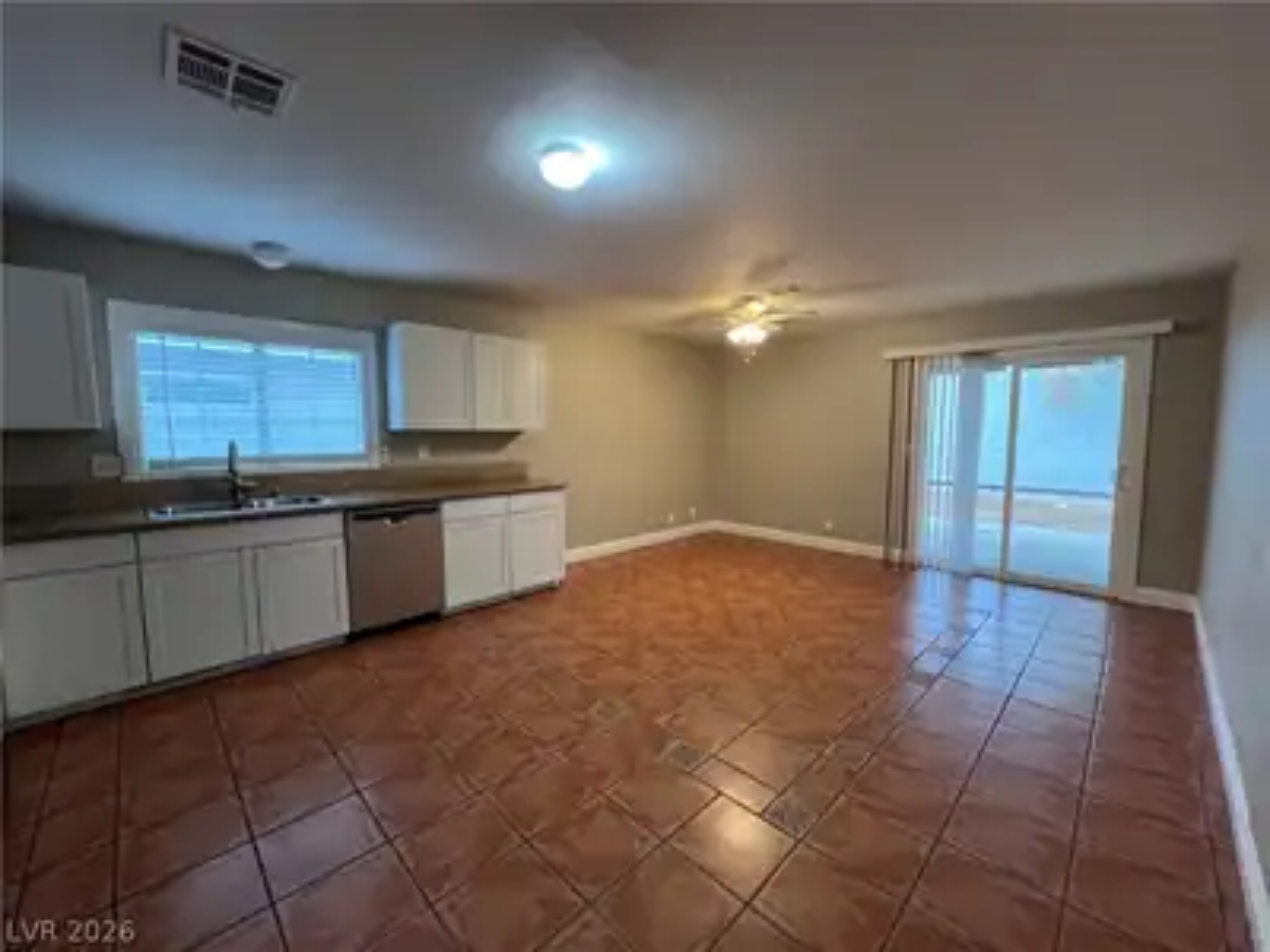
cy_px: 476
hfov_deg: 106.2
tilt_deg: -5.5
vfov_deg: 89.9
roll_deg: -0.2
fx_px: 477
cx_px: 635
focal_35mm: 13
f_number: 1.8
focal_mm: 1.57
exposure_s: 1/60
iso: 320
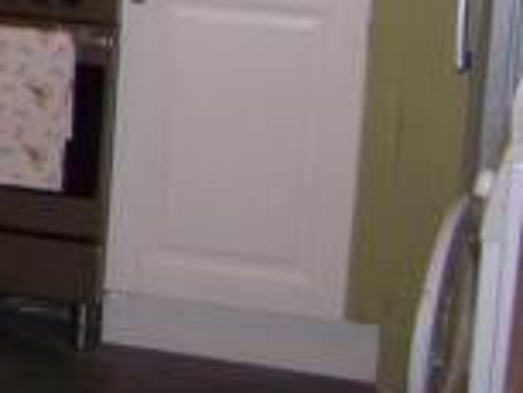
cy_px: -132
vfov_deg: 10.6
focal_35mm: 137
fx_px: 2072
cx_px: -405
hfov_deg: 13.1
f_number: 2.8
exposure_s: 1/30
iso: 200
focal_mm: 5.85
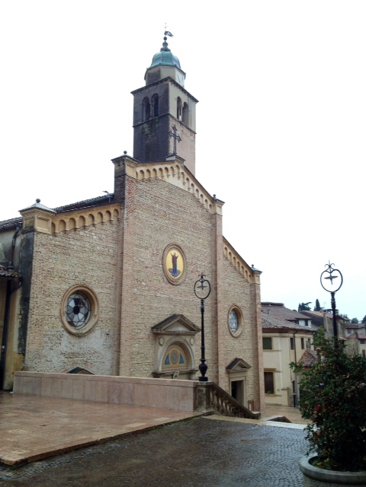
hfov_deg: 40.7
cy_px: 244
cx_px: 183
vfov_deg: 52.6
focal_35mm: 35
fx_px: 493
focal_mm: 4.28
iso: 64
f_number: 2.4
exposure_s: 1/120
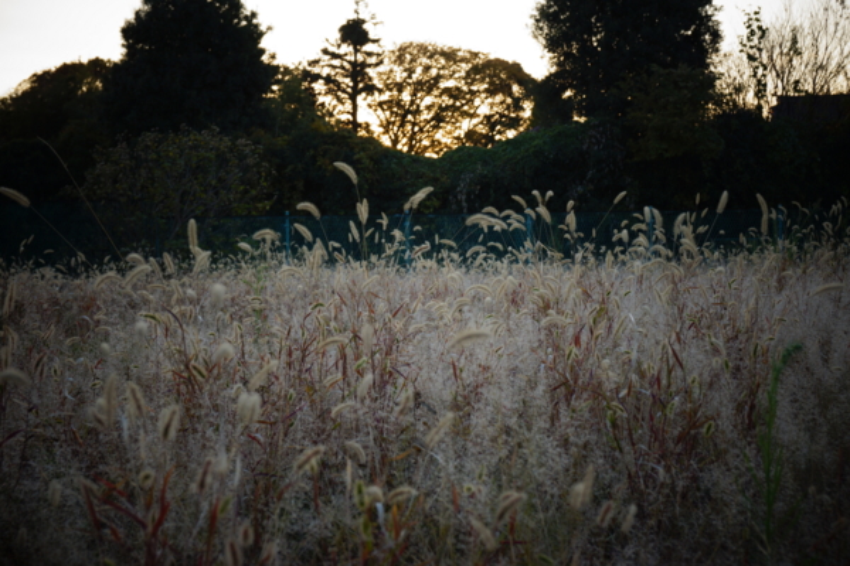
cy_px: 283
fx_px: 1239
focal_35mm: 52
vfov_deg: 25.8
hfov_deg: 37.9
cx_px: 425
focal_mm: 35
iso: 100
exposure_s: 1/100
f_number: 5.6
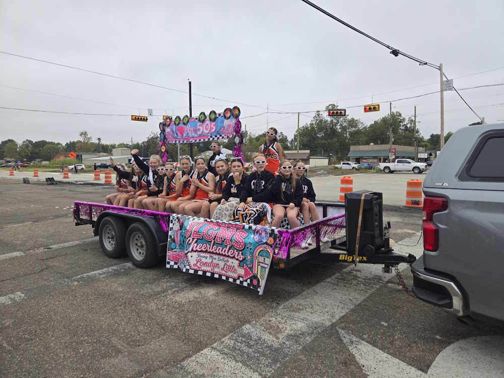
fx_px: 335
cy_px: 189
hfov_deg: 73.9
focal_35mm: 23
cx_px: 252
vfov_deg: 58.9
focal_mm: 5.4
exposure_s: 1/694
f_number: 1.8
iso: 25
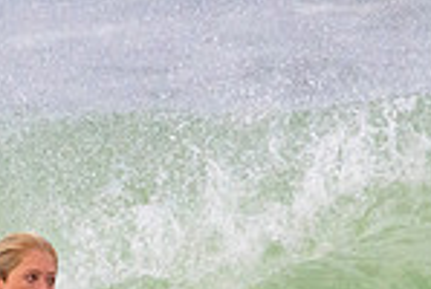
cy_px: 431
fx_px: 40979
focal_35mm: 3416
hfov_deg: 0.6
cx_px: 70
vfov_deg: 0.4
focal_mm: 800
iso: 4500
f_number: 11
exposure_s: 1/3200
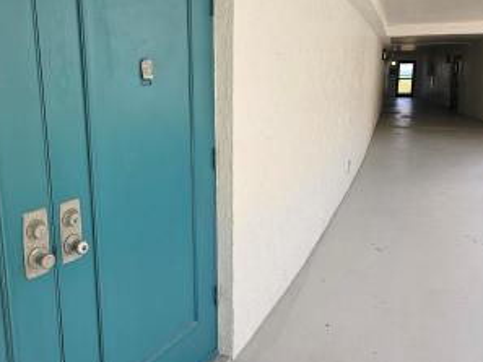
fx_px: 433
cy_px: 149
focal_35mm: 31
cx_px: 234
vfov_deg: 45.3
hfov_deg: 58.3
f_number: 1.8
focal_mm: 5.4
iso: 40
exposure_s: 1/221
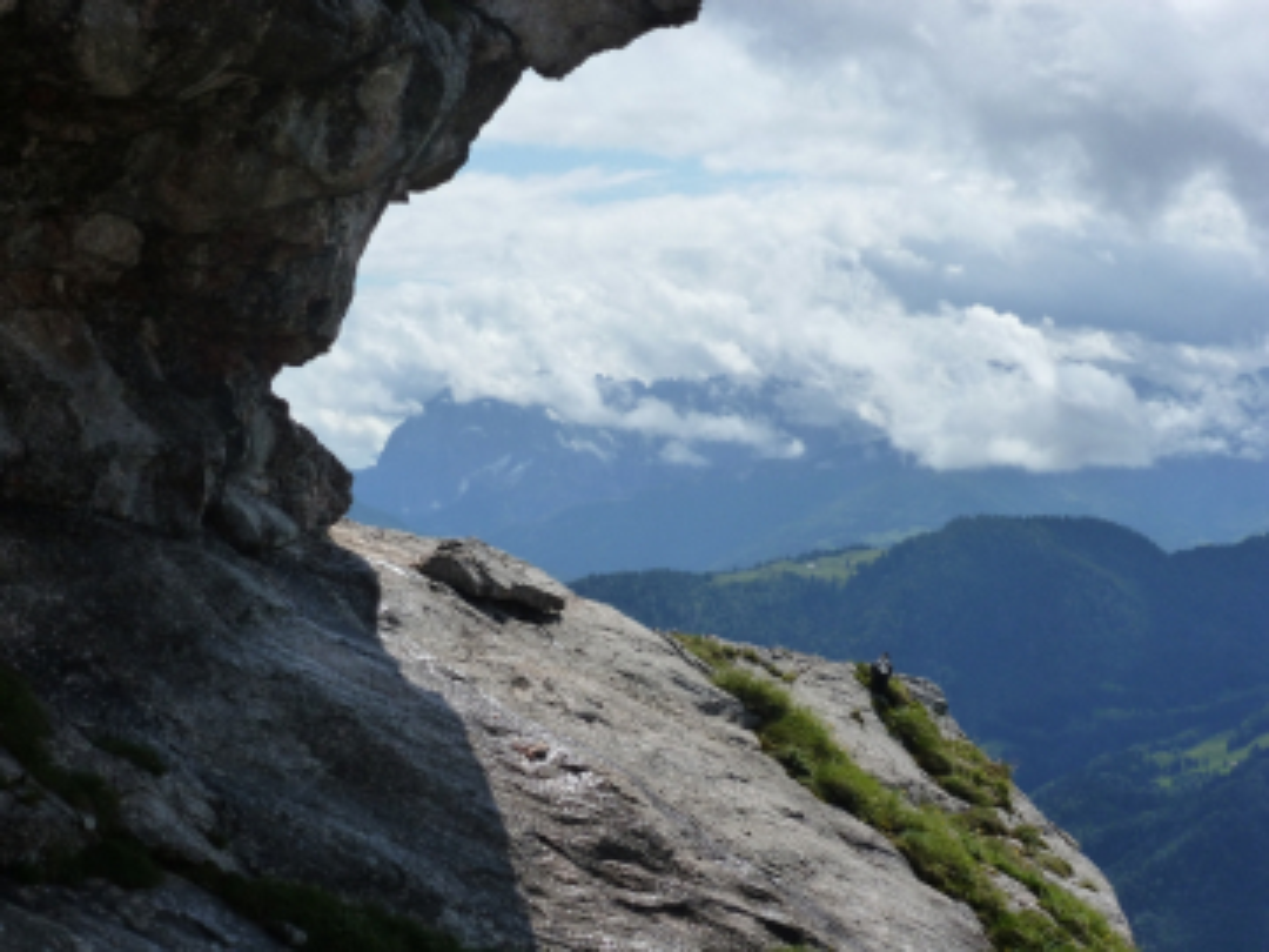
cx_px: 634
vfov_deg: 18.0
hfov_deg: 23.8
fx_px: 3006
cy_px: 476
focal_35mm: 82
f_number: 5.6
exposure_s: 1/640
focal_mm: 14.8
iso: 160
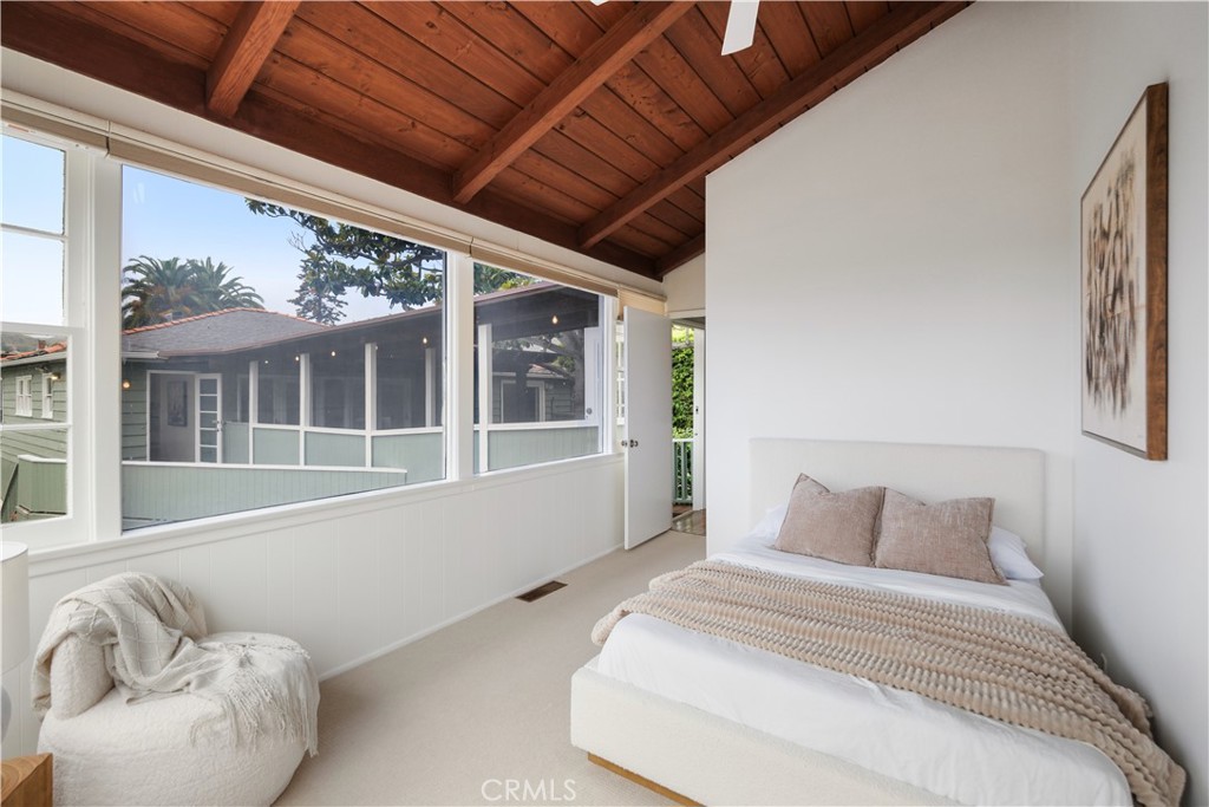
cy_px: 404
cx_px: 604
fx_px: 504
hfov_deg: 100.4
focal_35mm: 15
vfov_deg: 77.3
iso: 400
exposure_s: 1/500
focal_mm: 10
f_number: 4
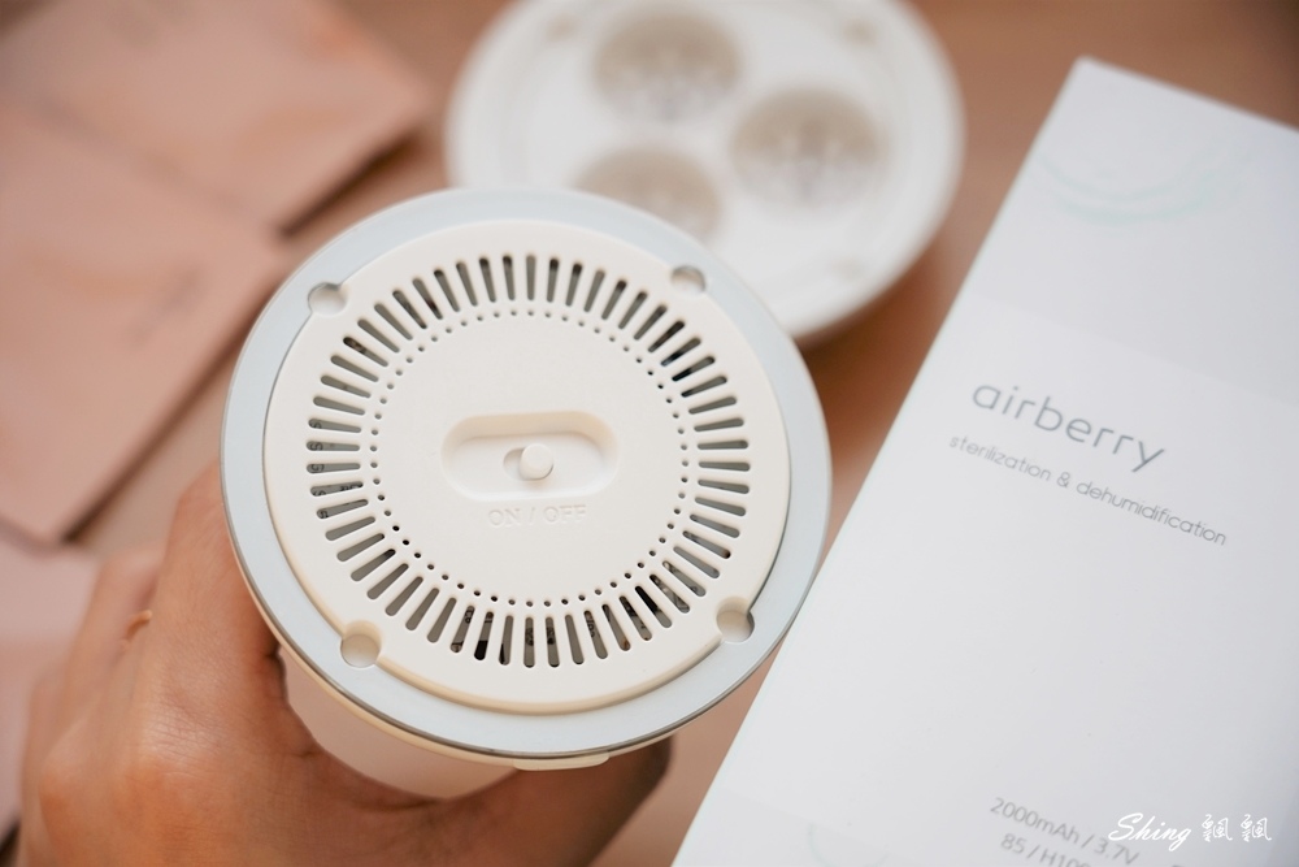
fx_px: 3500
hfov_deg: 21.0
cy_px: 434
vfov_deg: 14.1
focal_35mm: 97
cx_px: 650
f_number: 4.5
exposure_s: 1/100
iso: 100
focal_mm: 97
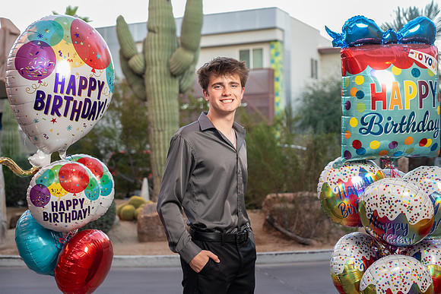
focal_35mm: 64
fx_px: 787
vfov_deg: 21.2
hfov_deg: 31.3
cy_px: 147
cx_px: 220
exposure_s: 1/80
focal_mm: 63
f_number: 4
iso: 800
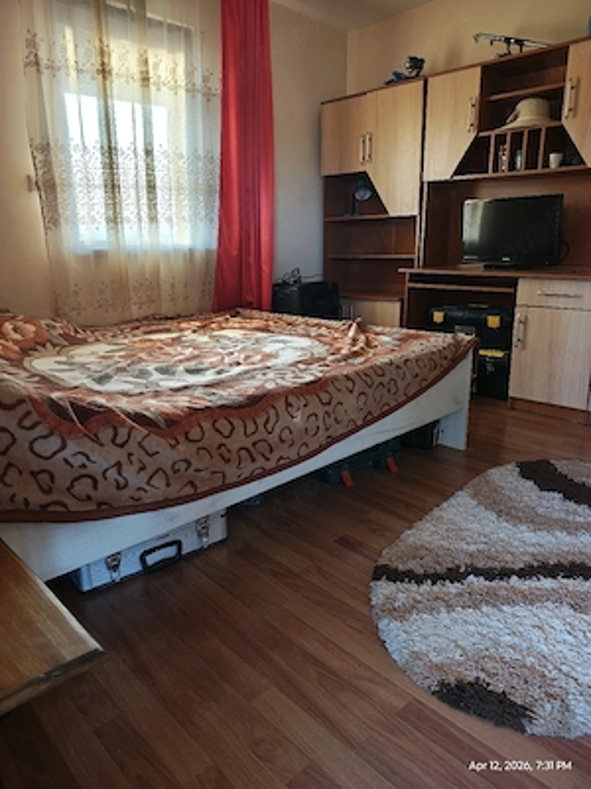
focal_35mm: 23
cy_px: 394
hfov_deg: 58.9
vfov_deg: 73.9
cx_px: 296
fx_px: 524
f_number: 1.6
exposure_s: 1/50
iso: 2013
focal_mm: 6.57
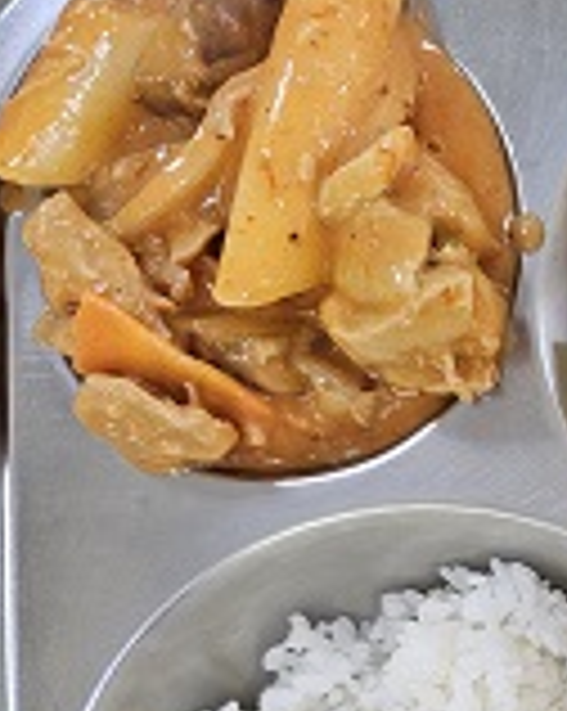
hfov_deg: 22.5
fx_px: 1198
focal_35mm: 57
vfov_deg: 31.4
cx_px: 814
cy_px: 652
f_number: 1.7
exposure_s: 1/100
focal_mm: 6.3
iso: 400
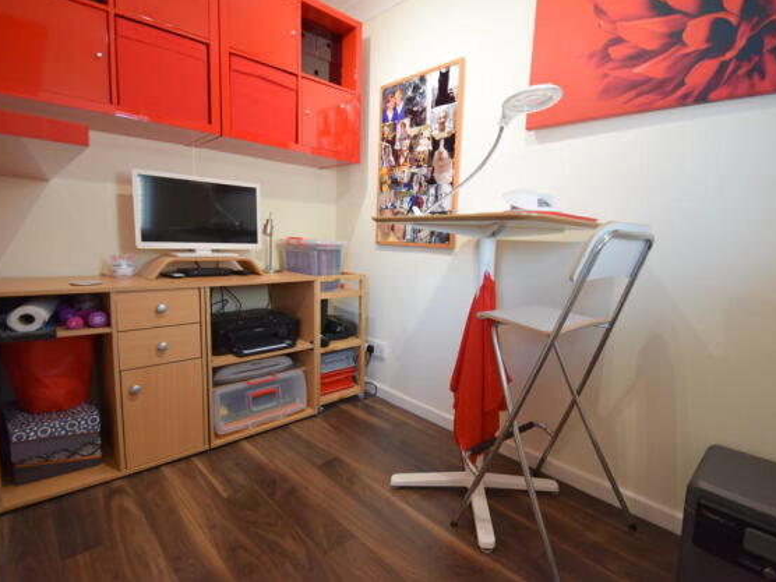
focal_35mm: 17
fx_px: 381
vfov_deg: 74.7
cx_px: 436
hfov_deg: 90.6
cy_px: 278
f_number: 3.5
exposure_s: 1/60
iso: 1250
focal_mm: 10
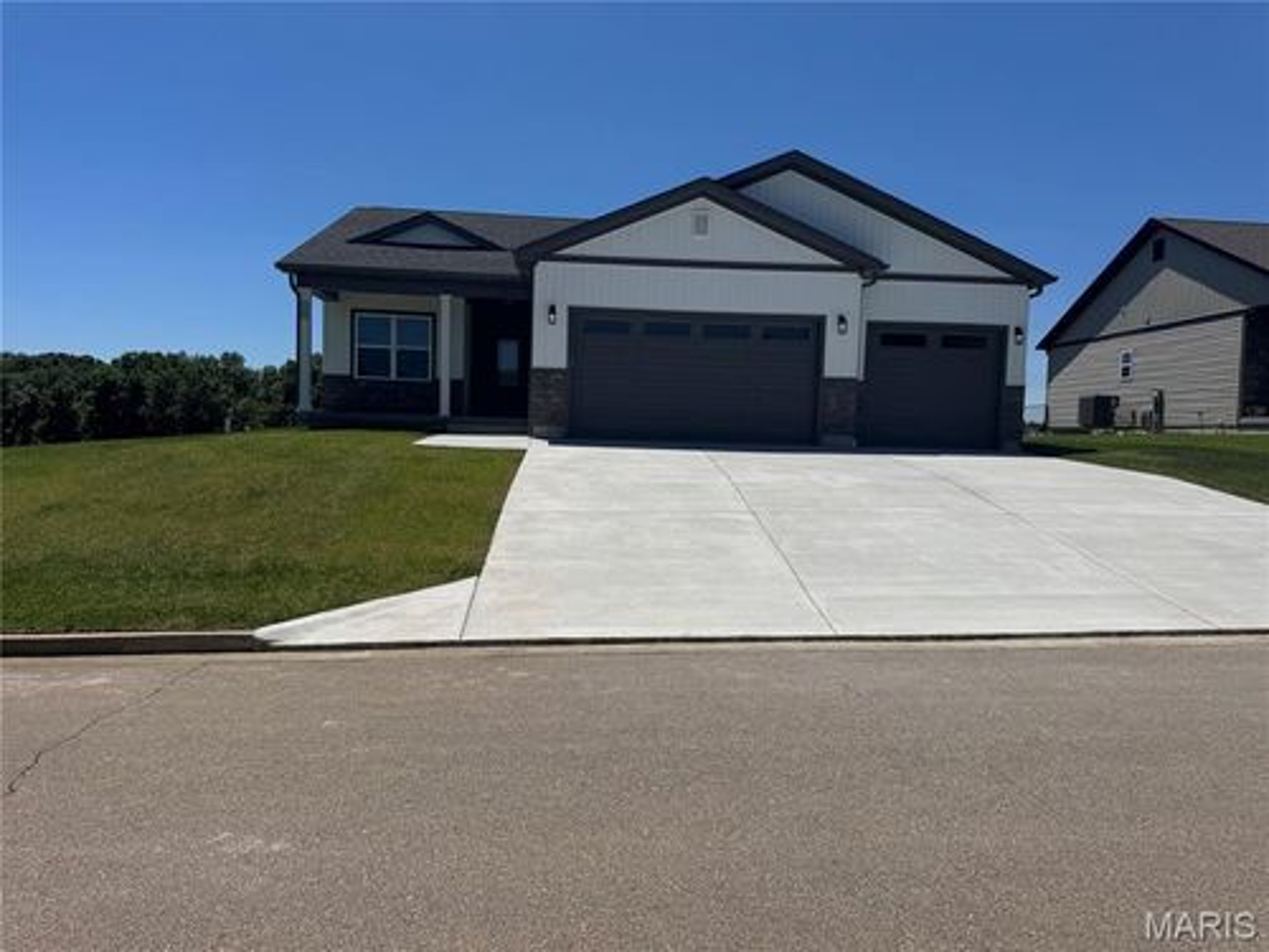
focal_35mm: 24
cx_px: 634
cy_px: 476
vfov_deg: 56.8
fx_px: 880
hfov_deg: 71.6
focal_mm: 6.76
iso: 80
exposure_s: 1/10417
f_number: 1.78
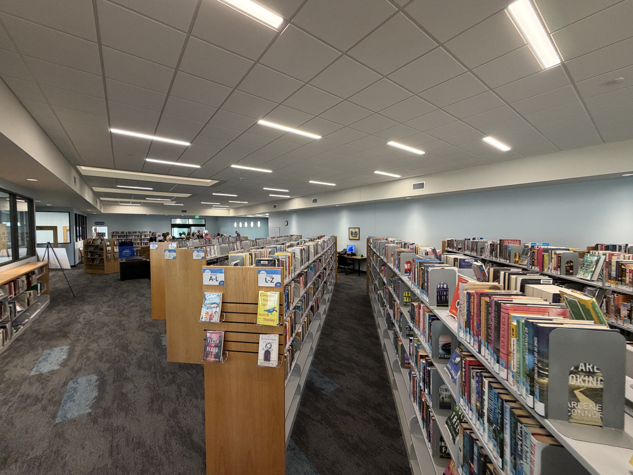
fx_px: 256
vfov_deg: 85.7
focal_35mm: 14
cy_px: 238
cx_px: 316
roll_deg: +1.1
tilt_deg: -1.7
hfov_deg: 102.1
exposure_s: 1/60
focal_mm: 2.22
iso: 200
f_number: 2.2
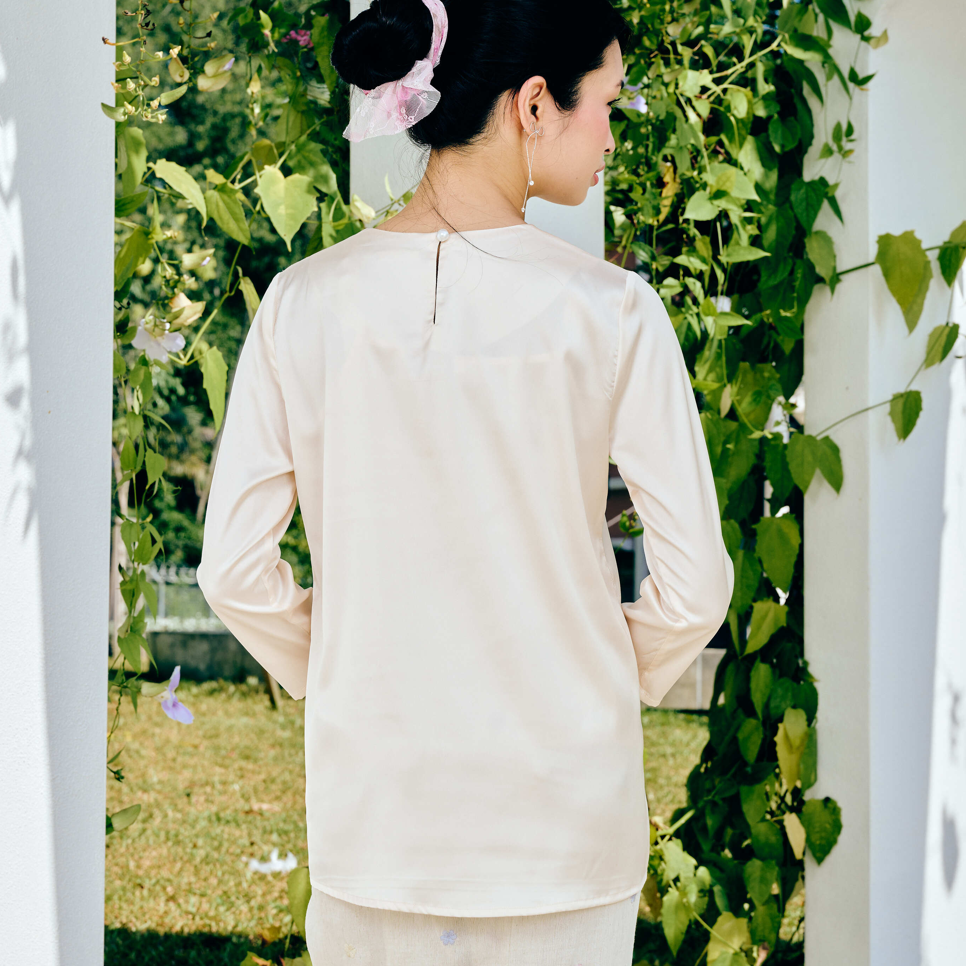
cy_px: 537
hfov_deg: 18.1
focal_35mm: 96
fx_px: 3031
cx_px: 484
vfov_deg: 18.1
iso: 125
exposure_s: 1/125
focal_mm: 75
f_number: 10
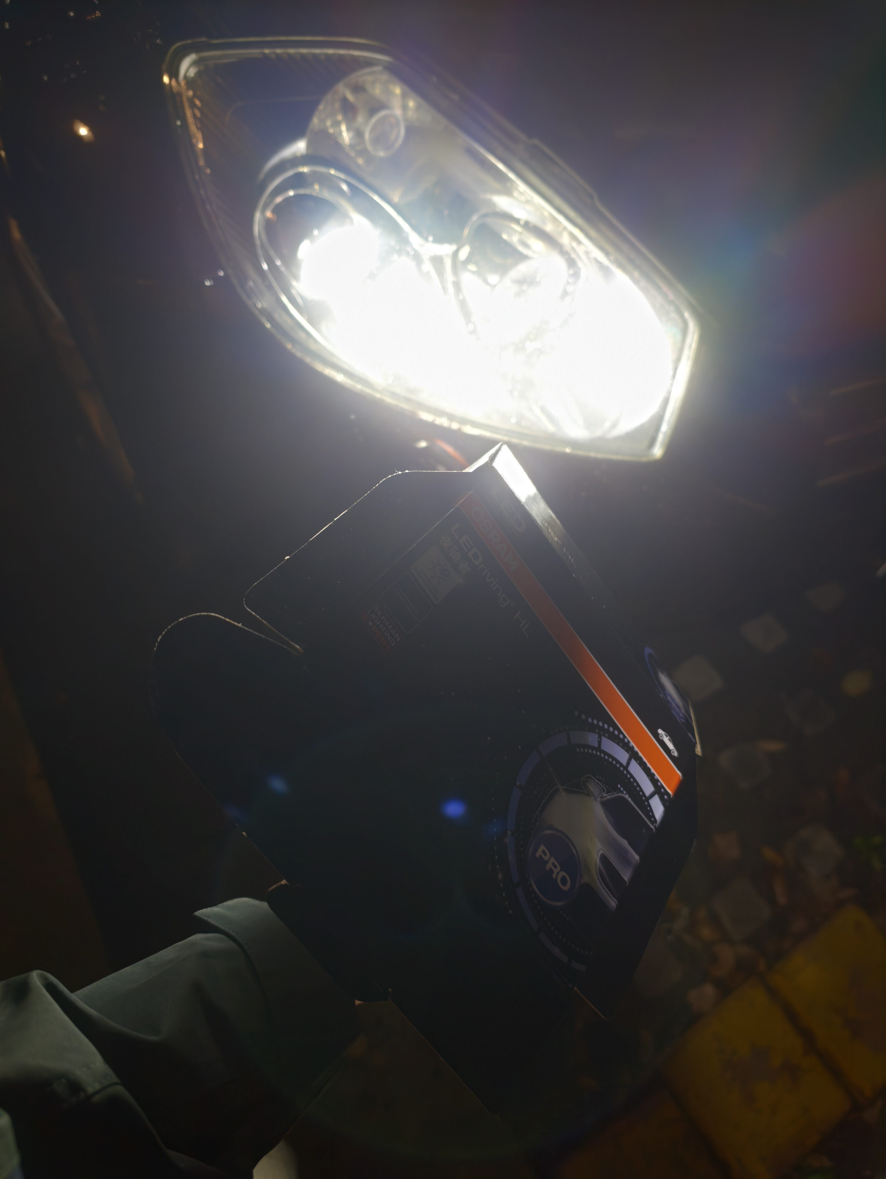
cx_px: 443
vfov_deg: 73.9
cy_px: 590
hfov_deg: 58.9
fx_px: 784
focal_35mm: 23
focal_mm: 7.73
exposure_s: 1/60
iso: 500
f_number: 1.5
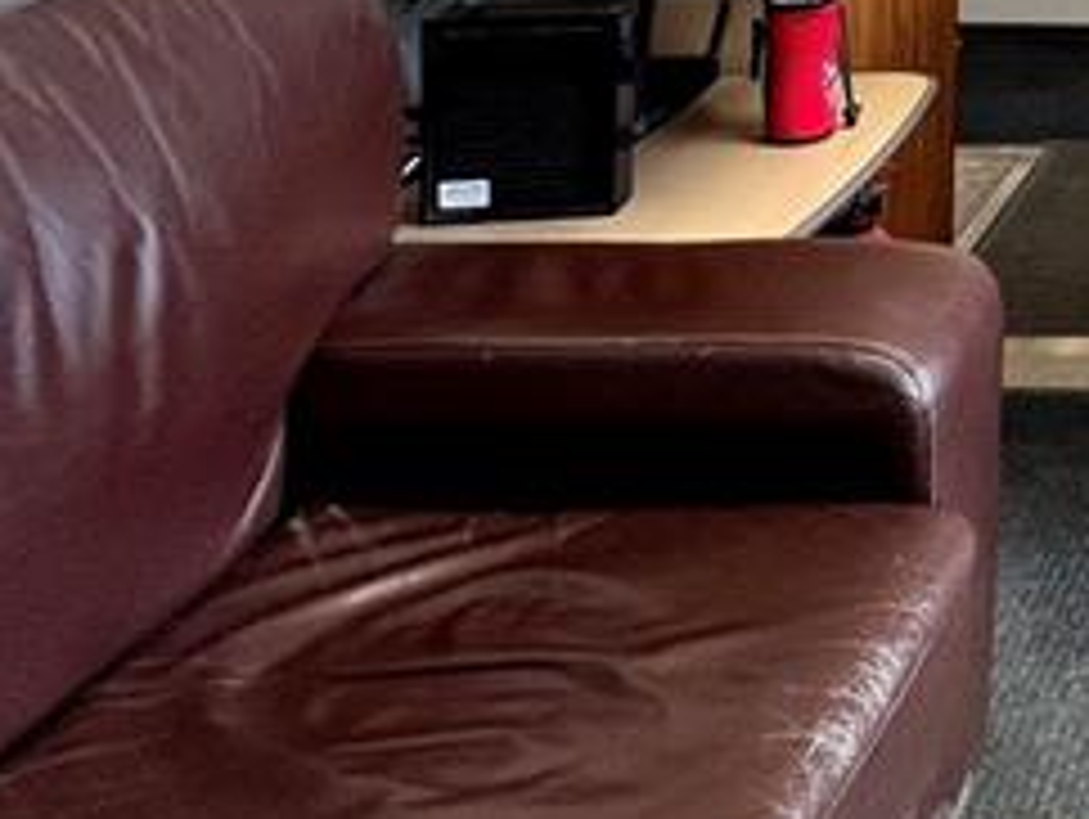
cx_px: 1719
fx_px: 1732
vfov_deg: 20.6
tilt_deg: -1.7
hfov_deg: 24.8
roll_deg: -0.9
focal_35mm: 55
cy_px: -562
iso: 80
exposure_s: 1/120
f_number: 1.8
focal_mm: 1.57
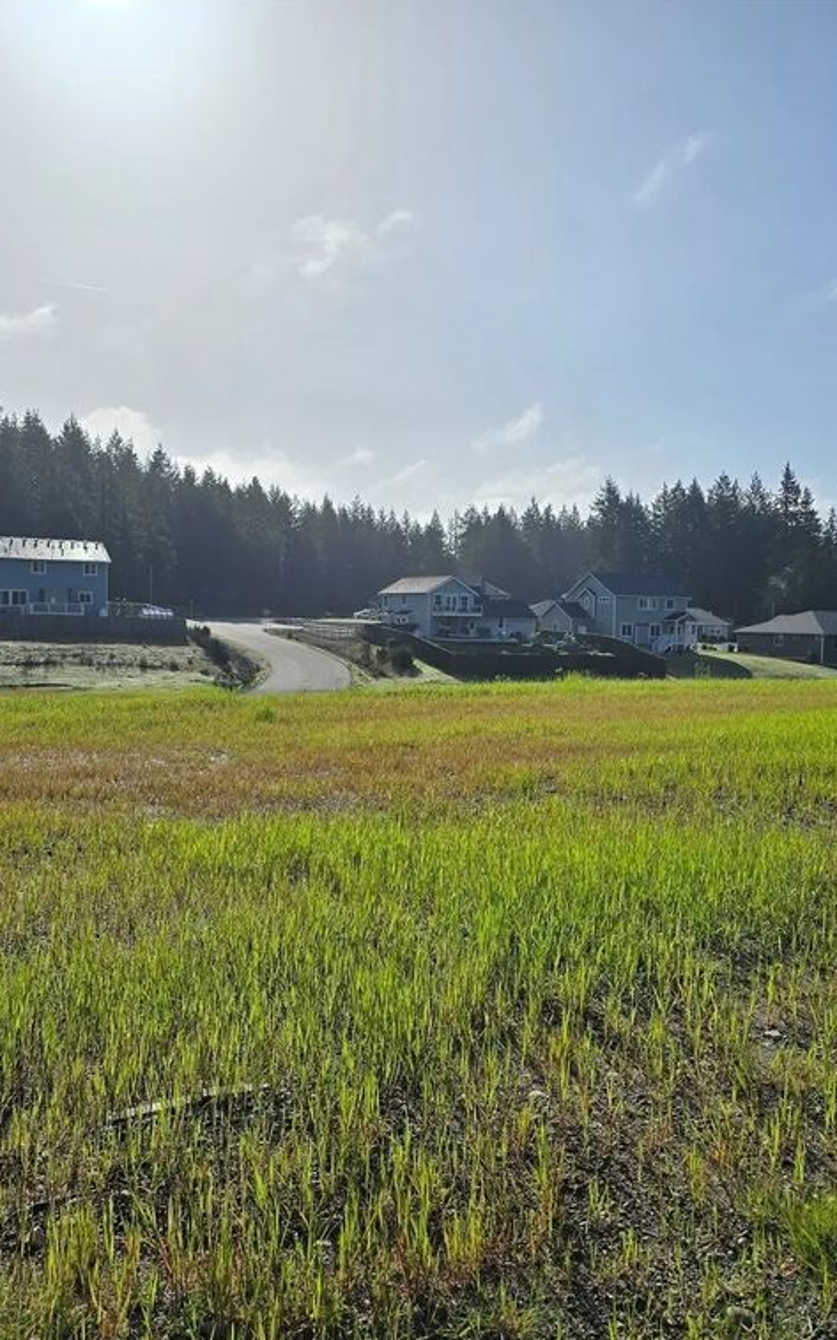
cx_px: 465
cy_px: 673
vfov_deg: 58.1
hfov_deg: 38.3
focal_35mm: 33
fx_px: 1205
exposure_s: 1/3238
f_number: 1.7
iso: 12
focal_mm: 6.3
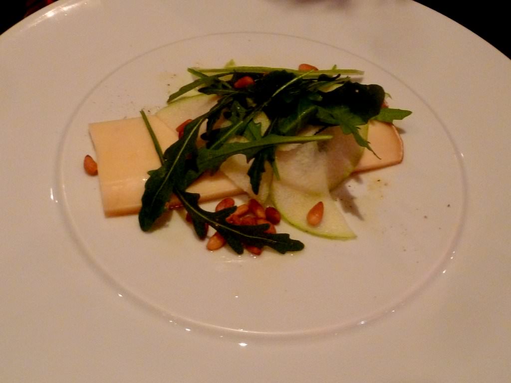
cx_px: 256
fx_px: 443
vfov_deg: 46.8
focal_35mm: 30
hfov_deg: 60.0
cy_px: 192
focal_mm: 5
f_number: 3.4
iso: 400
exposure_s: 1/4
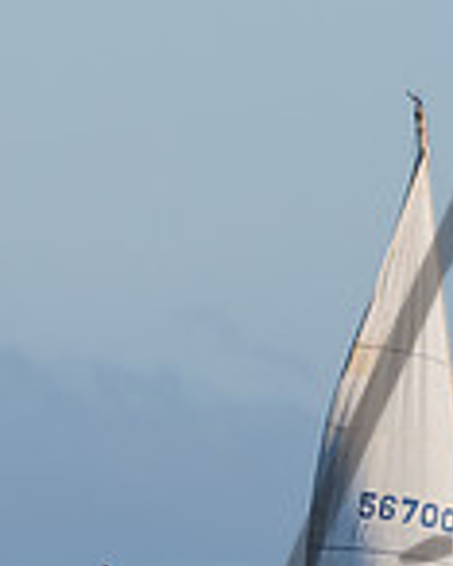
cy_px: 265
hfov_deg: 1.3
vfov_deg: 1.6
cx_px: 176
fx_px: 20224
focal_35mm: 1208
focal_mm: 180
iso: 320
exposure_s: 1/1250
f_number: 6.3
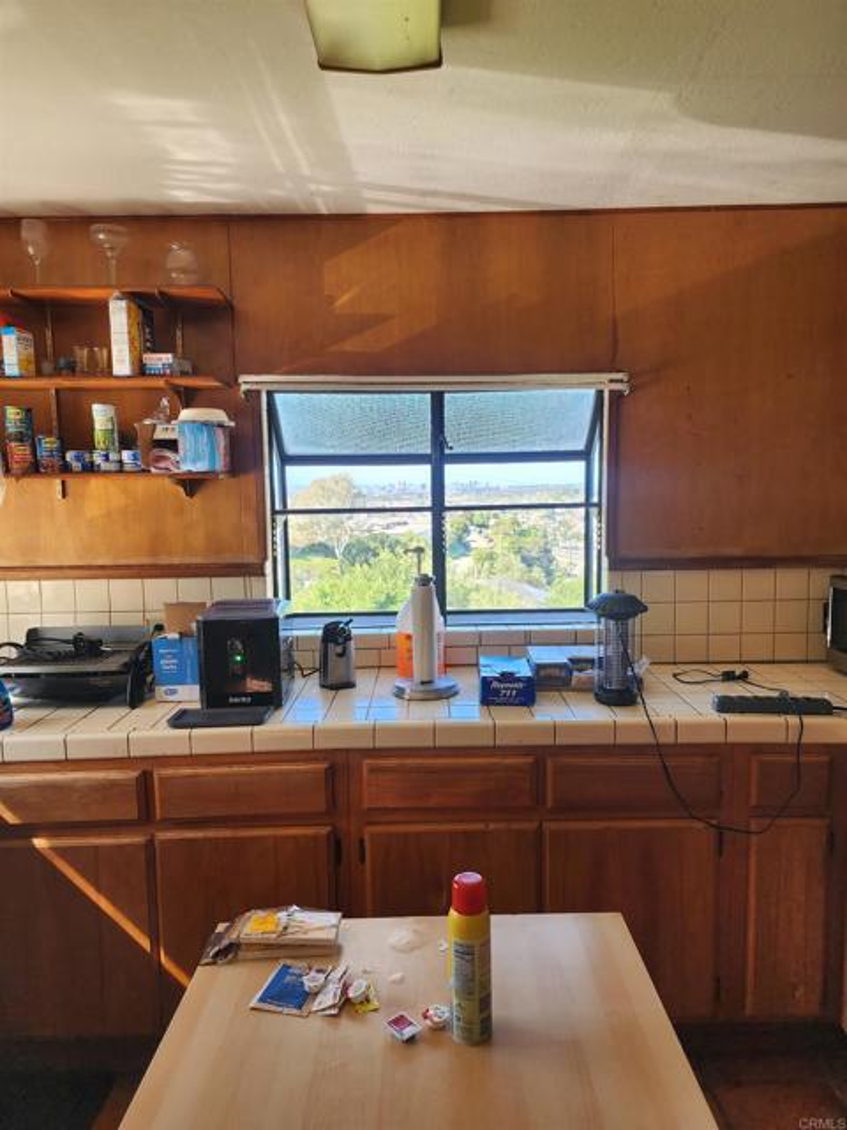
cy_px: 565
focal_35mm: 23
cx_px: 424
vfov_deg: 73.9
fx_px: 750
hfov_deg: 58.9
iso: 64
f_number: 1.8
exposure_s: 1/180
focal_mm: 6.4
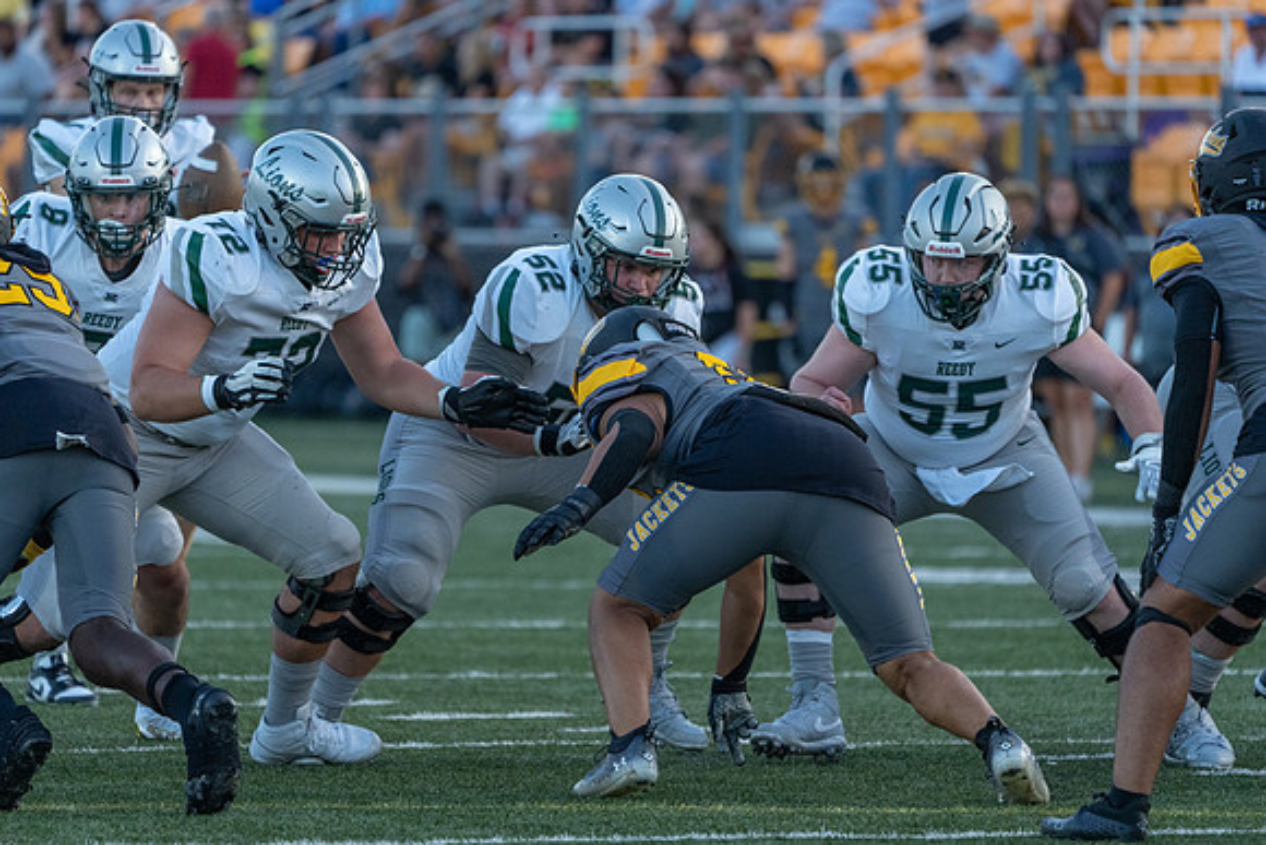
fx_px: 12909
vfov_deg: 3.7
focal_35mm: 367
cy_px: 422
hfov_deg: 5.6
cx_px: 633
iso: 2500
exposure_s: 1/1000
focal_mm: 367
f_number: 5.6
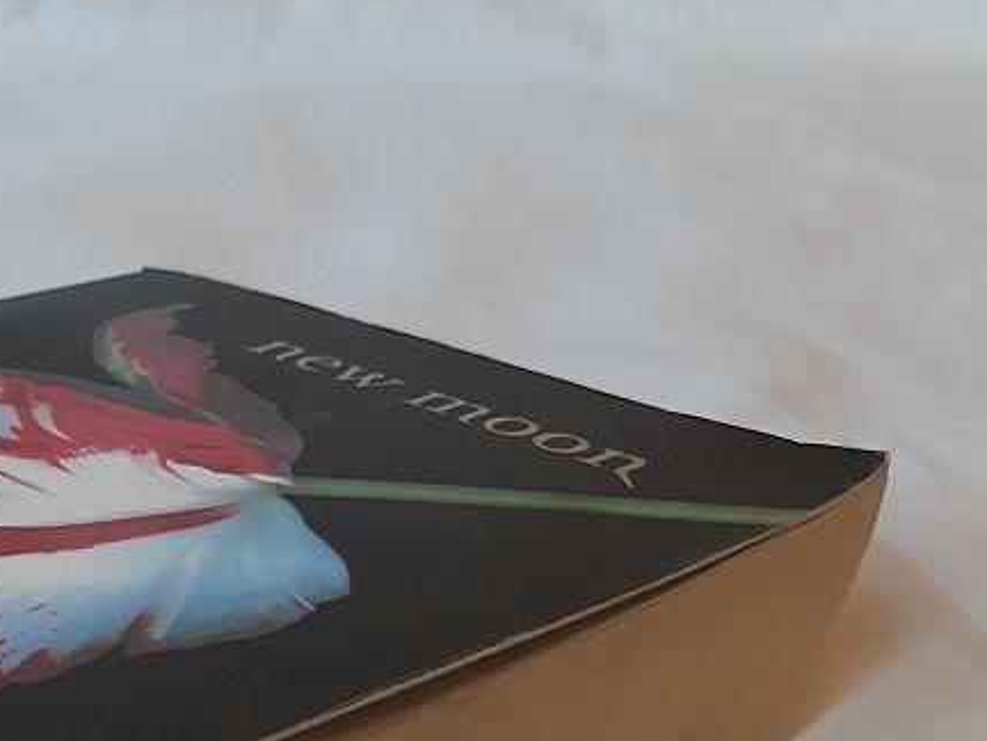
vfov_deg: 21.9
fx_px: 1825
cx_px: -180
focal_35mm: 64
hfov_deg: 27.0
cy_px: 778
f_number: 1.7
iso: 125
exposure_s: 1/50
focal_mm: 3.93
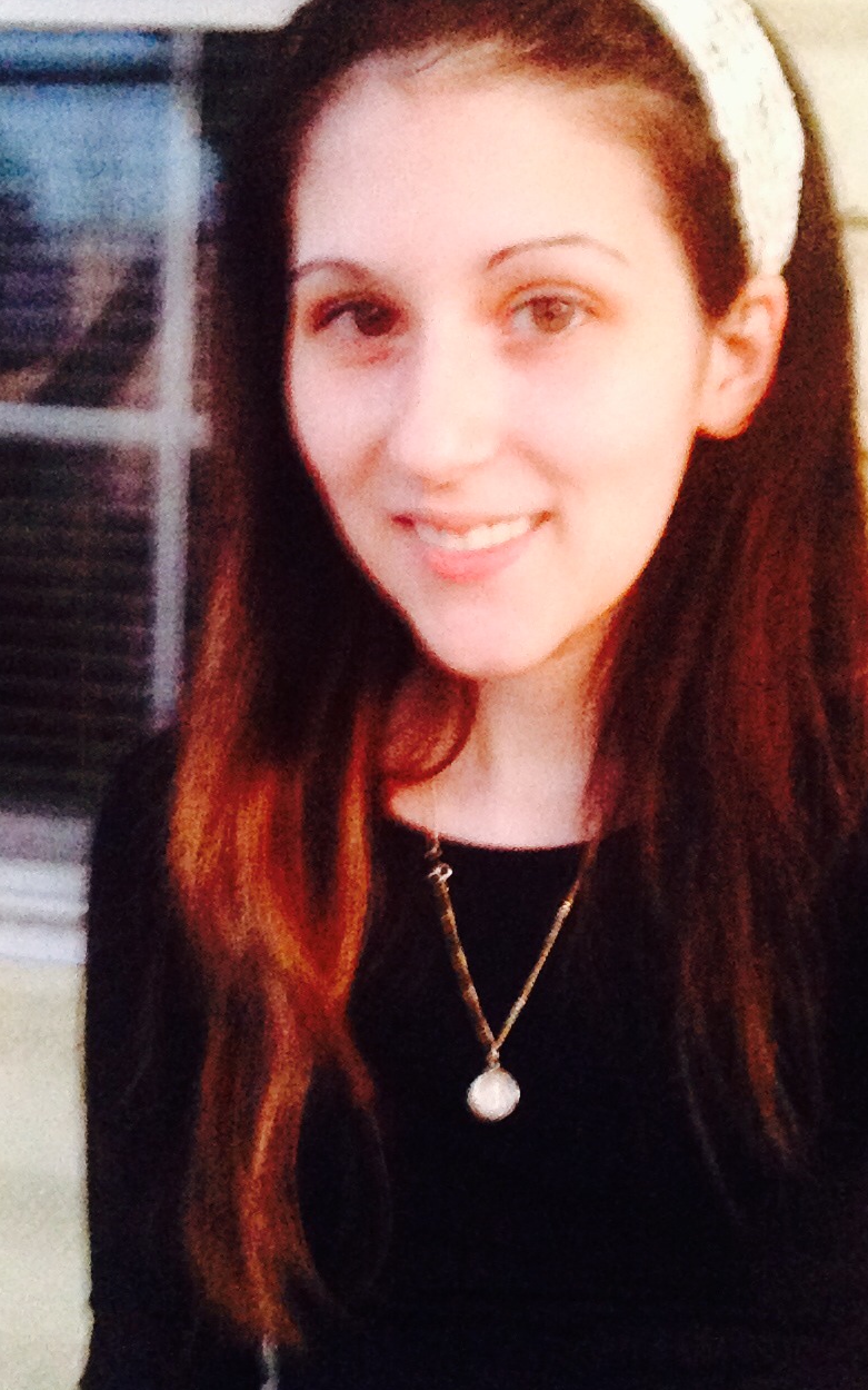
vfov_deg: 51.5
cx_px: 476
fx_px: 1439
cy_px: 683
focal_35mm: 38
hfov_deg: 33.6
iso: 500
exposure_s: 1/15
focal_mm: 2.18
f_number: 2.4
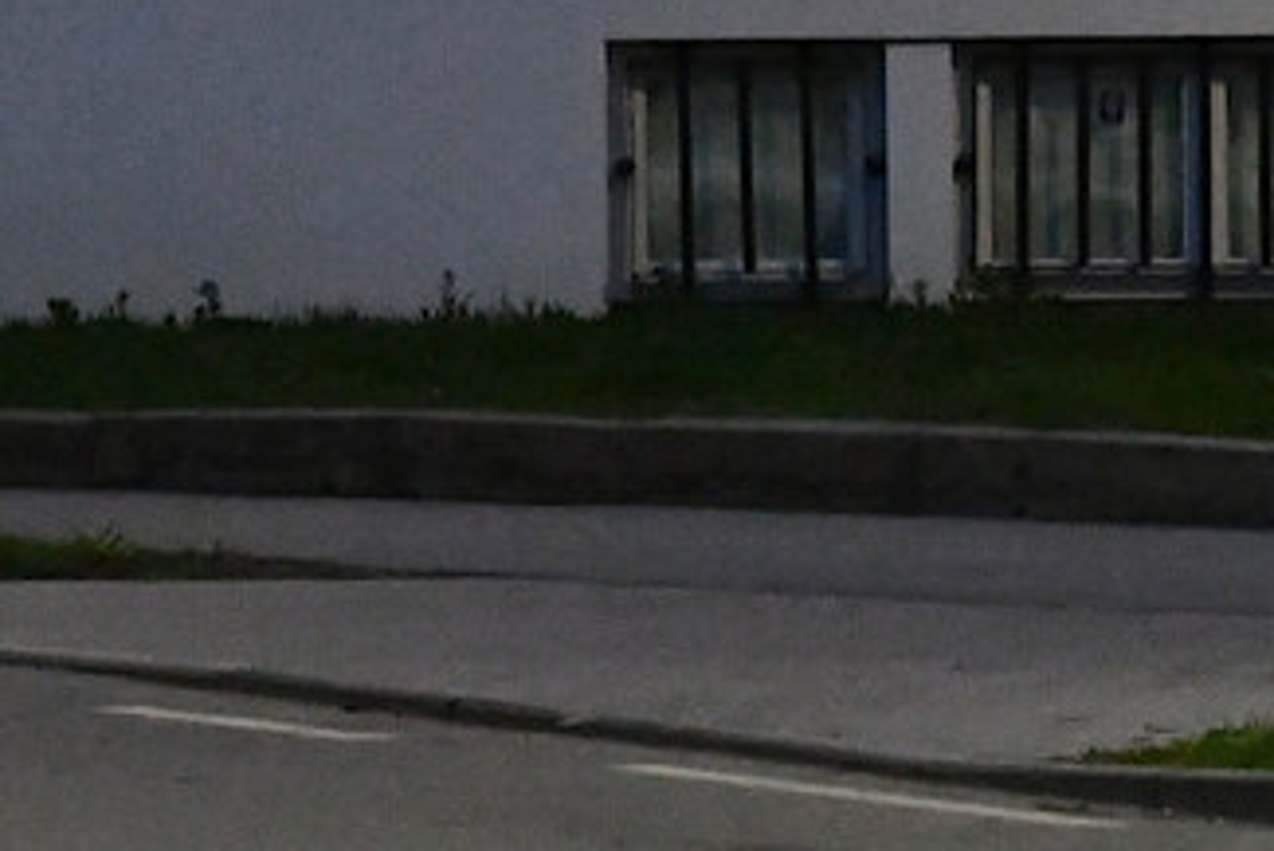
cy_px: -1127
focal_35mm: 590
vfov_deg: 2.3
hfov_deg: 3.5
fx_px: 20888
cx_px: 439
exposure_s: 1/60
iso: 5600
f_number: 5.3
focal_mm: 80
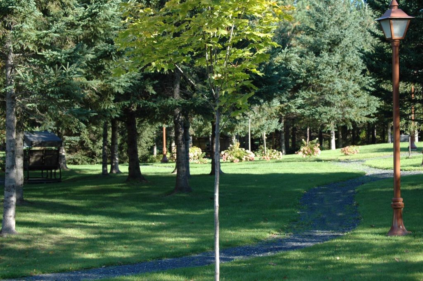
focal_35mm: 82
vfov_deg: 16.5
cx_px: 212
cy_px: 140
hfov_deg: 24.6
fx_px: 969
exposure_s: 1/160
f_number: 6.3
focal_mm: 55
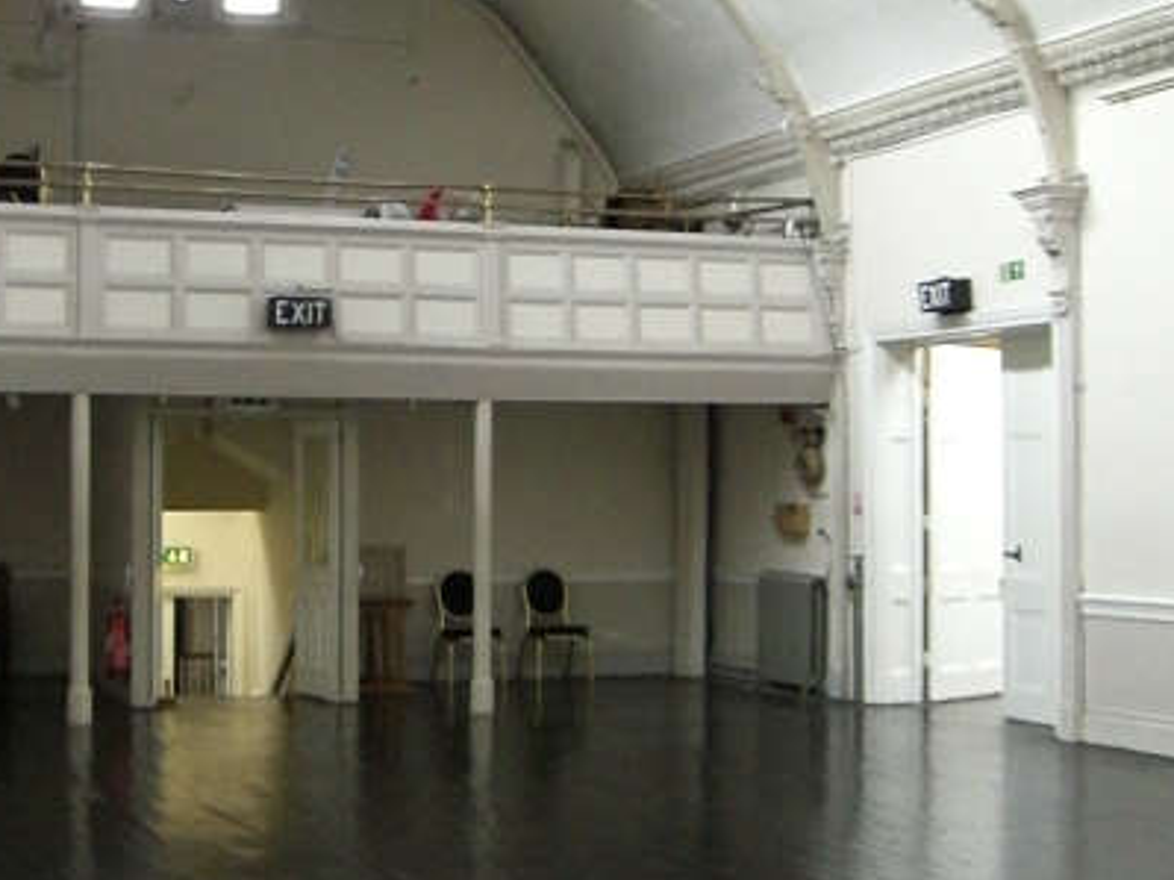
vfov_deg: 24.0
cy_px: 374
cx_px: 406
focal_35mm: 61
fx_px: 2068
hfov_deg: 31.5
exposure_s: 1/60
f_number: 2.7
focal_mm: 6.2
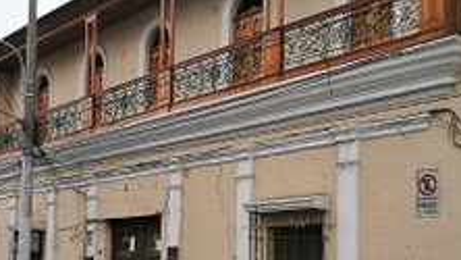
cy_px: 141
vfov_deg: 22.6
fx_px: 648
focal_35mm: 53
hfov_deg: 38.9
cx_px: 172
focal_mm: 4.5
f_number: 2.2
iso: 50
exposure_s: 1/117
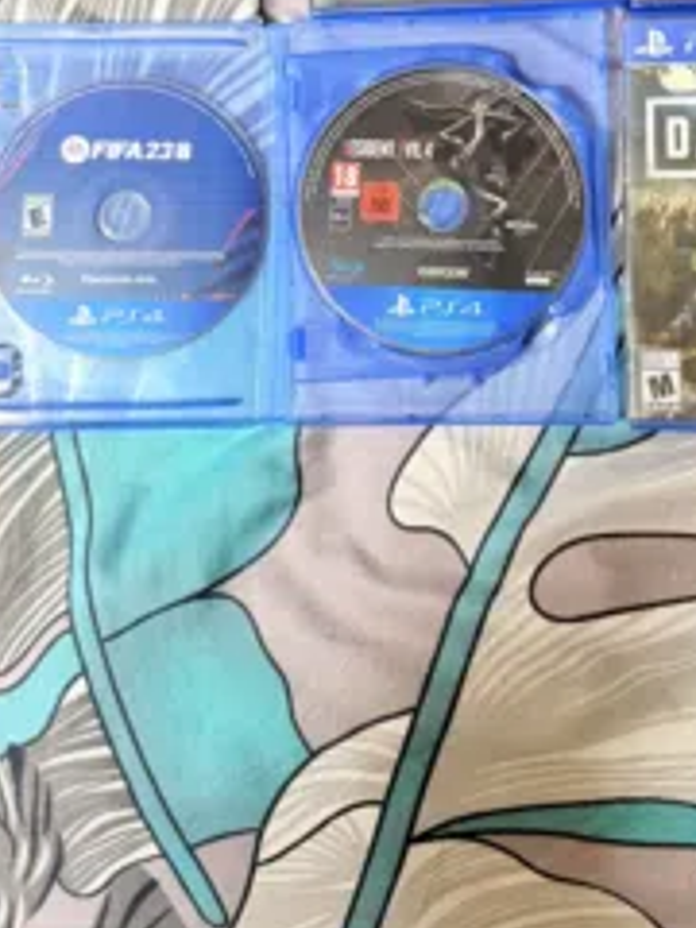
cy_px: 178
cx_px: 483
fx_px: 1072
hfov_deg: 35.5
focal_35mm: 40
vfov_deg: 44.4
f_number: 1.78
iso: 320
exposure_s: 1/60
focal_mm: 6.76
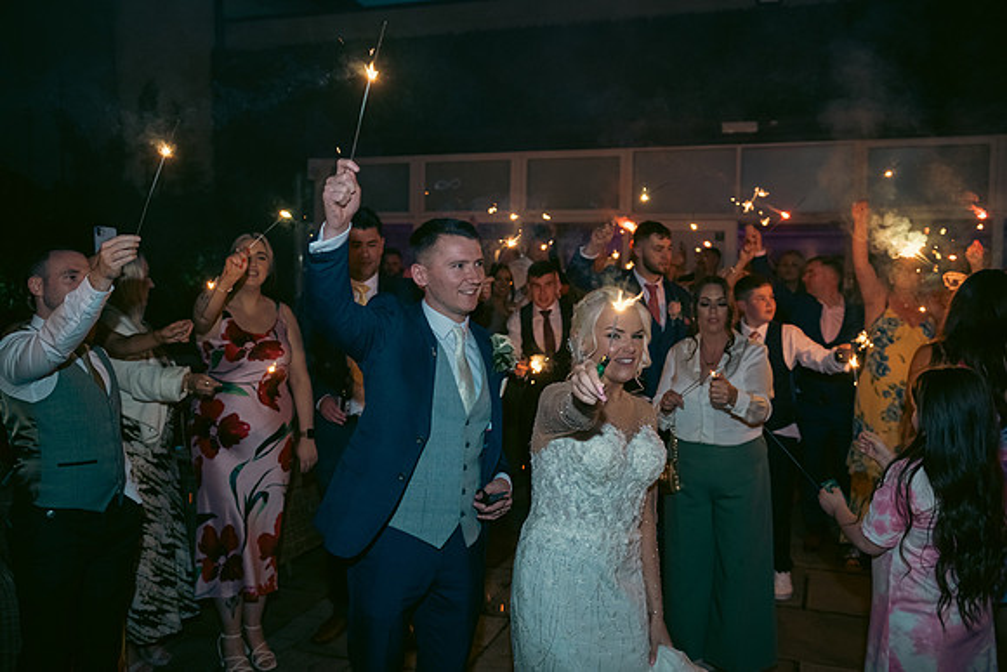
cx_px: 504
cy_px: 336
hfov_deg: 58.7
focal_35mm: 32
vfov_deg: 41.1
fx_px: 895
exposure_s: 1/160
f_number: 3.5
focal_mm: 32
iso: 800
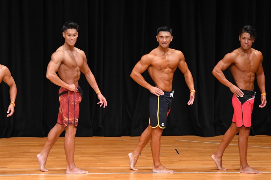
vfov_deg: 5.1
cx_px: 136
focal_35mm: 270
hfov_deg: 7.6
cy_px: 90
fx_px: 2032
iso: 4000
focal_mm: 180
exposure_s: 1/400
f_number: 5.6
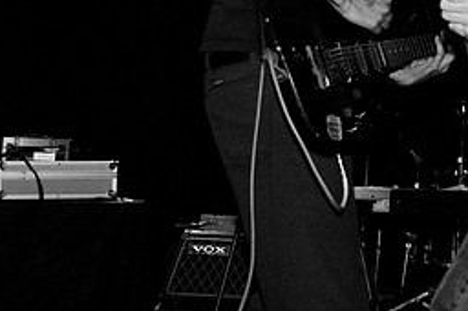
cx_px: 431
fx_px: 883
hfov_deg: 28.4
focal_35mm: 68
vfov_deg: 19.5
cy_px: 11
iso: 800
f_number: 3.2
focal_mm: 20
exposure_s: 1/60
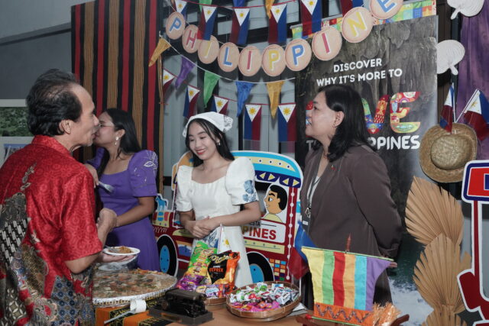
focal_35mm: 39
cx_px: 244
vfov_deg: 34.2
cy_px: 163
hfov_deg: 49.5
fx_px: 530
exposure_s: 1/125
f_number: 9
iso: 4000
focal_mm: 39
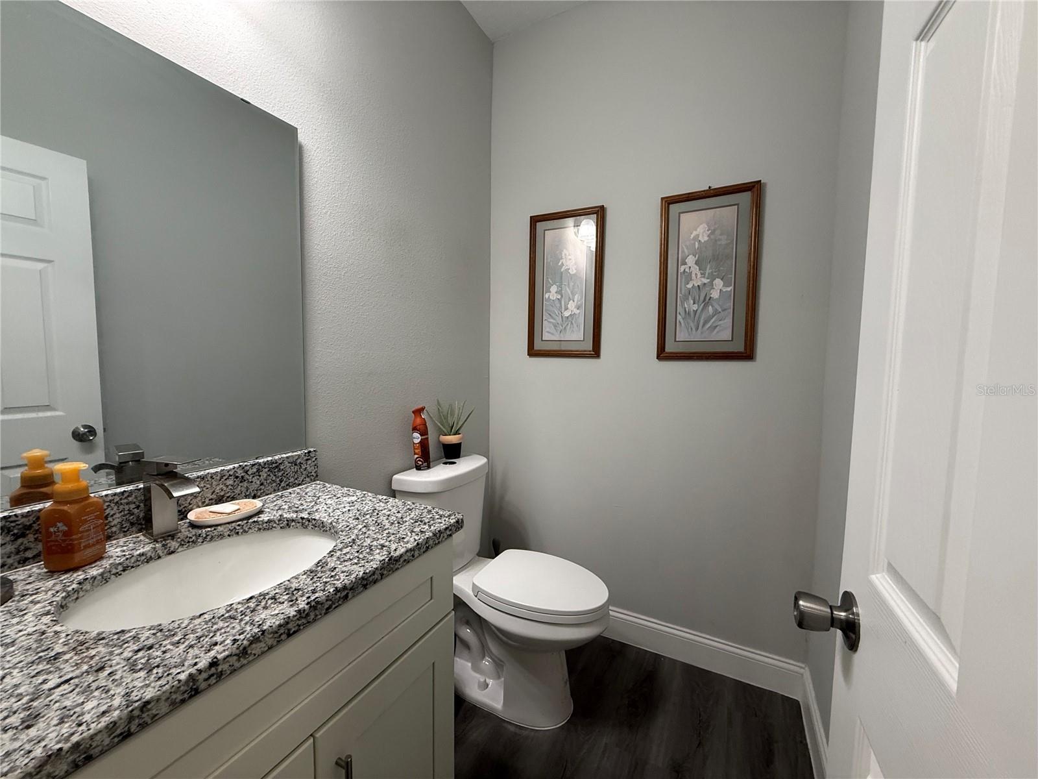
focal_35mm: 14
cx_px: 519
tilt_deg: -3.7
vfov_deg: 85.7
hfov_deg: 102.1
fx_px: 420
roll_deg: -1.3
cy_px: 390
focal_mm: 2.22
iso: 320
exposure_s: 1/120
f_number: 2.2
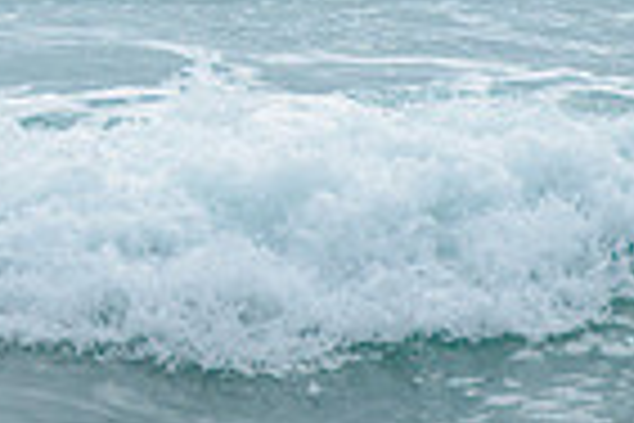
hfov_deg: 1.0
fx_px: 35607
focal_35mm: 2022
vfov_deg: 0.7
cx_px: -377
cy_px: -311
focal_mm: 400
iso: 500
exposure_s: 1/1600
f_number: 9
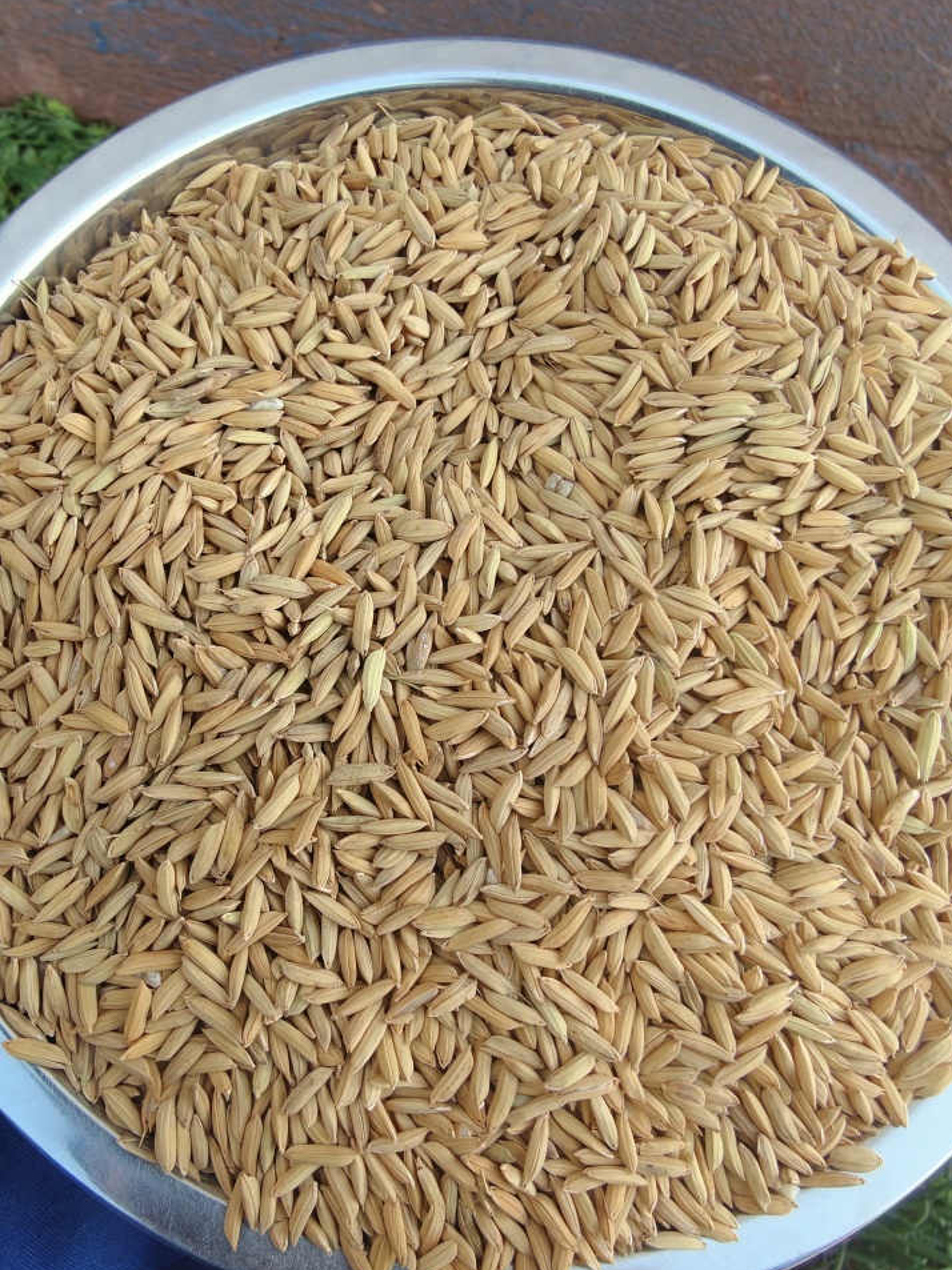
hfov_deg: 49.7
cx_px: 448
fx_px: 1027
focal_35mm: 28
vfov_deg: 63.5
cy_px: 644
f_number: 2
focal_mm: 2.32
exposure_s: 1/100
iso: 89
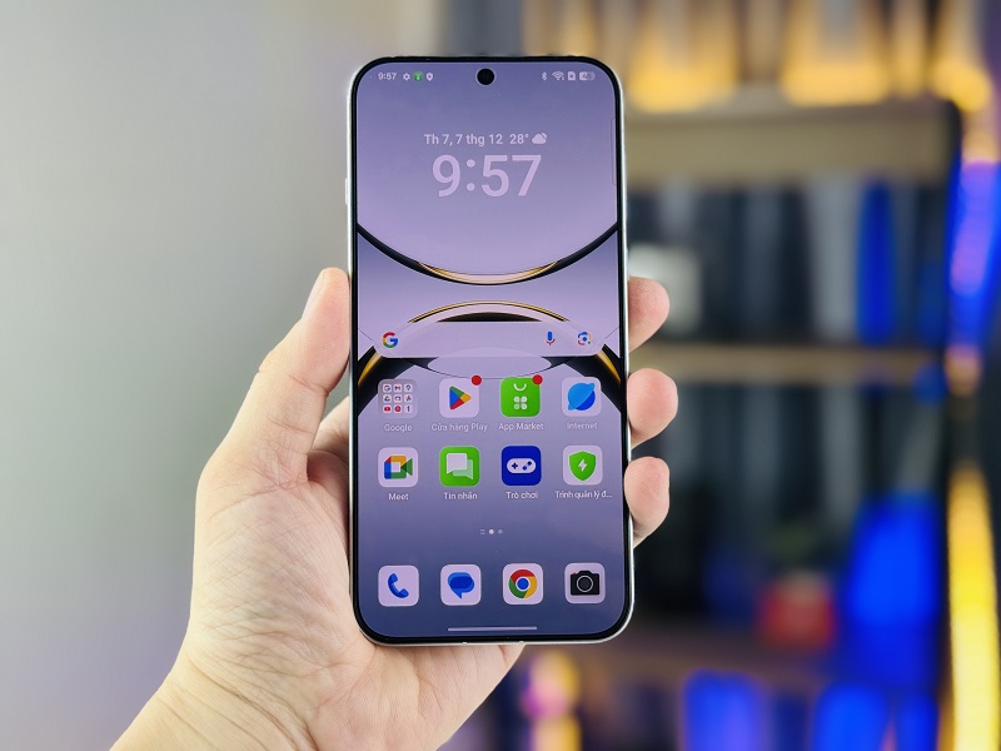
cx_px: 500
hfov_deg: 39.7
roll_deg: +1.3
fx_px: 1388
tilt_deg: -8.0
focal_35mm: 48
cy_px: 376
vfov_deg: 30.3
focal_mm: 6.76
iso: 64
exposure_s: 1/100
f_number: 1.78
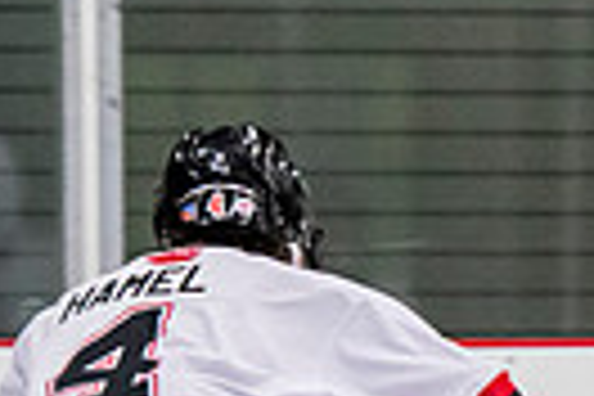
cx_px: 1436
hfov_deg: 2.2
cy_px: 729
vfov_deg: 1.5
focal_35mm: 913
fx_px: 15063
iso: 3200
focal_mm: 135
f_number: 3.2
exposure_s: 1/640
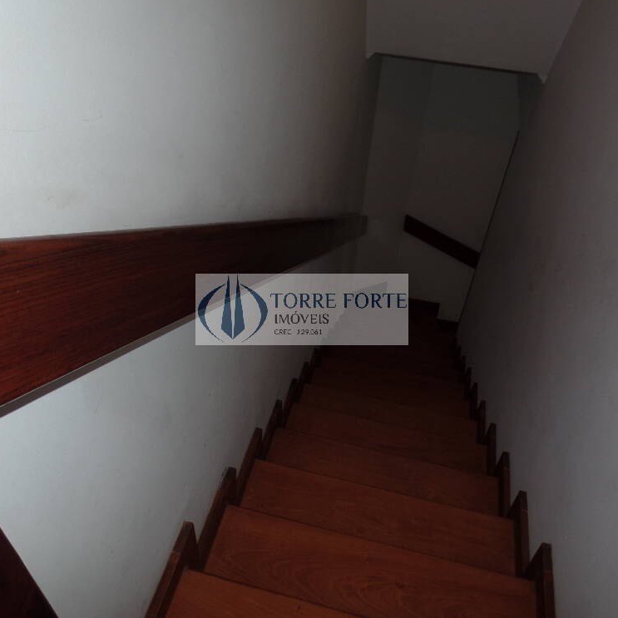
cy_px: 309
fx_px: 566
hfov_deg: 57.3
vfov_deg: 57.3
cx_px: 302
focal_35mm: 28
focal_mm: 4.1
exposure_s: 1/30
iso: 100
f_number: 2.8
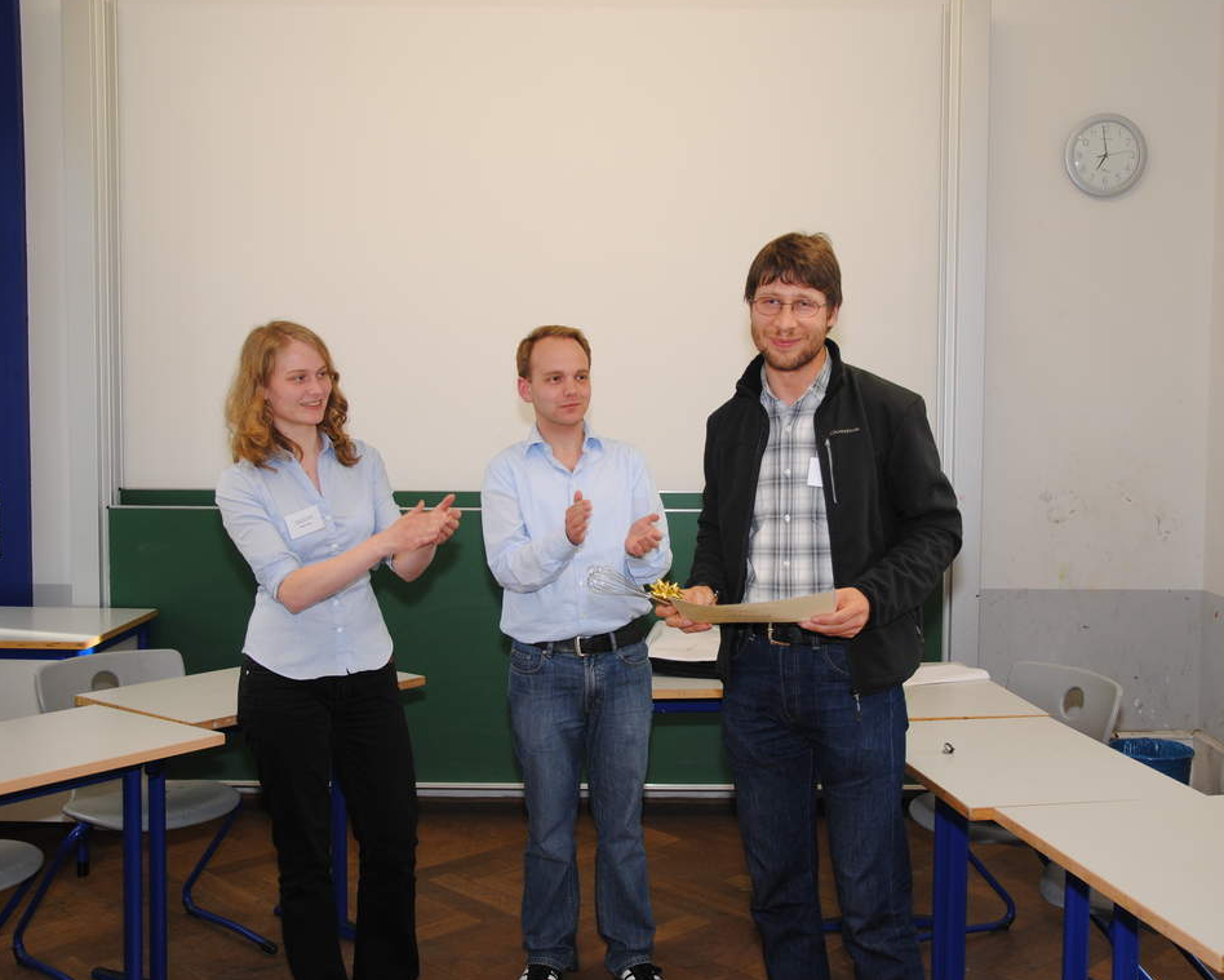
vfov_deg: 39.2
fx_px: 1377
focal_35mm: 38
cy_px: 485
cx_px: 642
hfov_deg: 47.9
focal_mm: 22
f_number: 4
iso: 200
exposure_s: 1/60
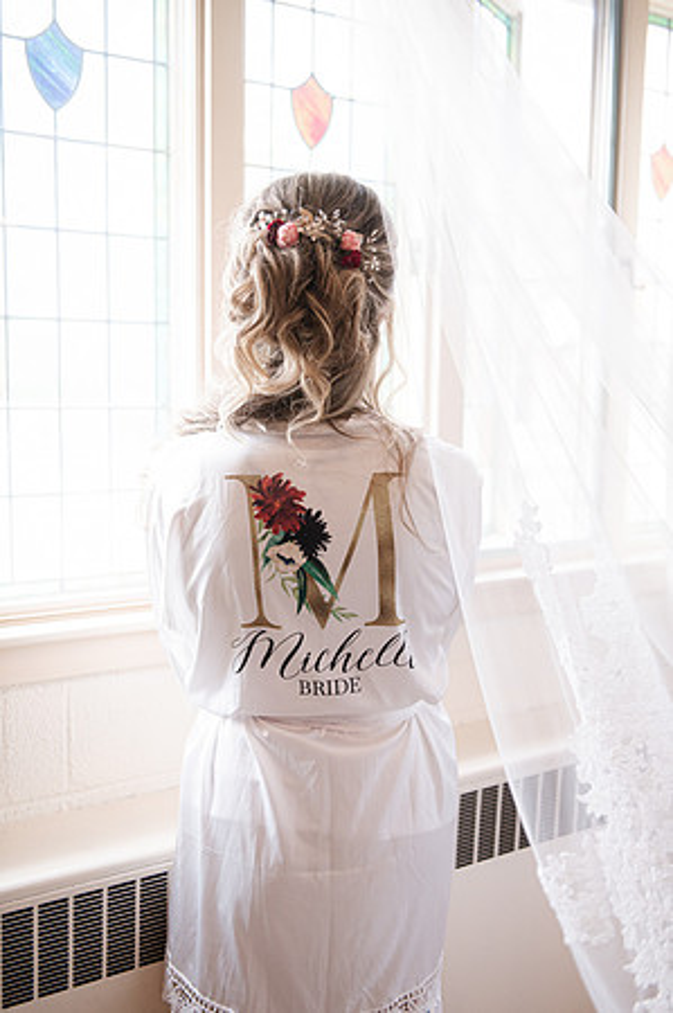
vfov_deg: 50.7
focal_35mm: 38
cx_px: 336
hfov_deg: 35.0
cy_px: 506
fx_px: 1068
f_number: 2.8
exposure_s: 1/500
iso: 2500
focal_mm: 38
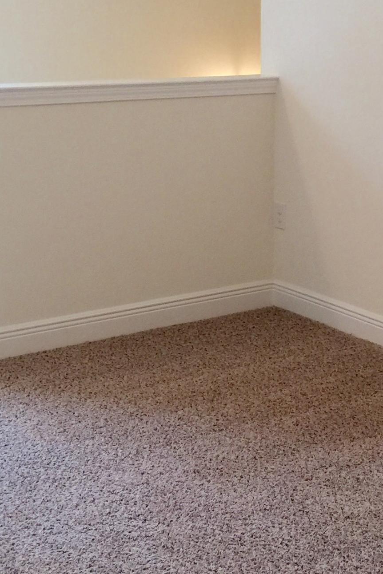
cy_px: 123
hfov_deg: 18.8
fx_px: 1117
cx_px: 410
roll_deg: -1.8
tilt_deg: -5.6
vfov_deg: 28.3
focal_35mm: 70
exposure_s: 1/15
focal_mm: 4.15
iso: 50
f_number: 2.2
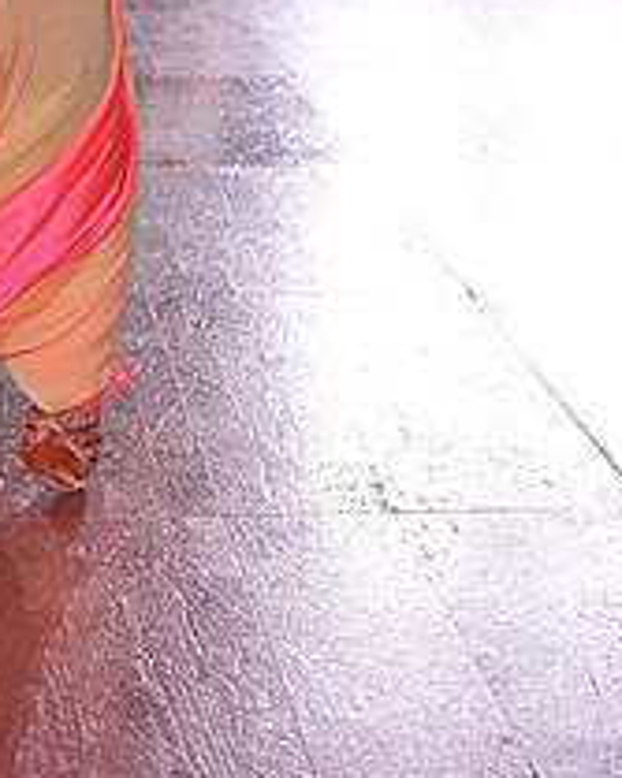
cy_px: -216
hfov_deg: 11.5
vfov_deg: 14.0
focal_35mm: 133
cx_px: -13
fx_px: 3063
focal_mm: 51
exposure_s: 1/500
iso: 1000
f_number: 4
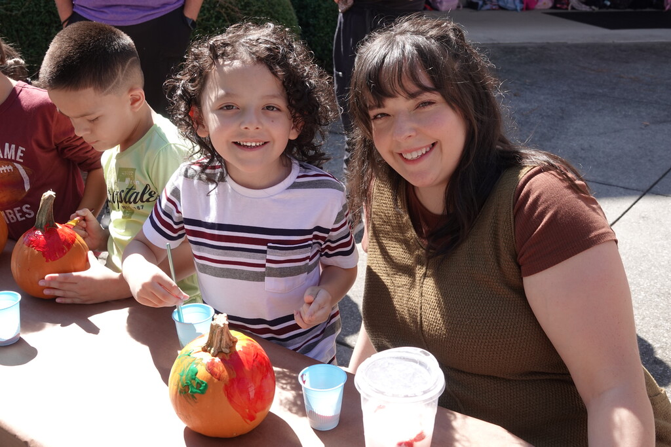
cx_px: 336
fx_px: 746
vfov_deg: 33.4
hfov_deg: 48.5
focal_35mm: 40
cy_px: 224
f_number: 4
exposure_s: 1/250
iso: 100
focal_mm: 14.65
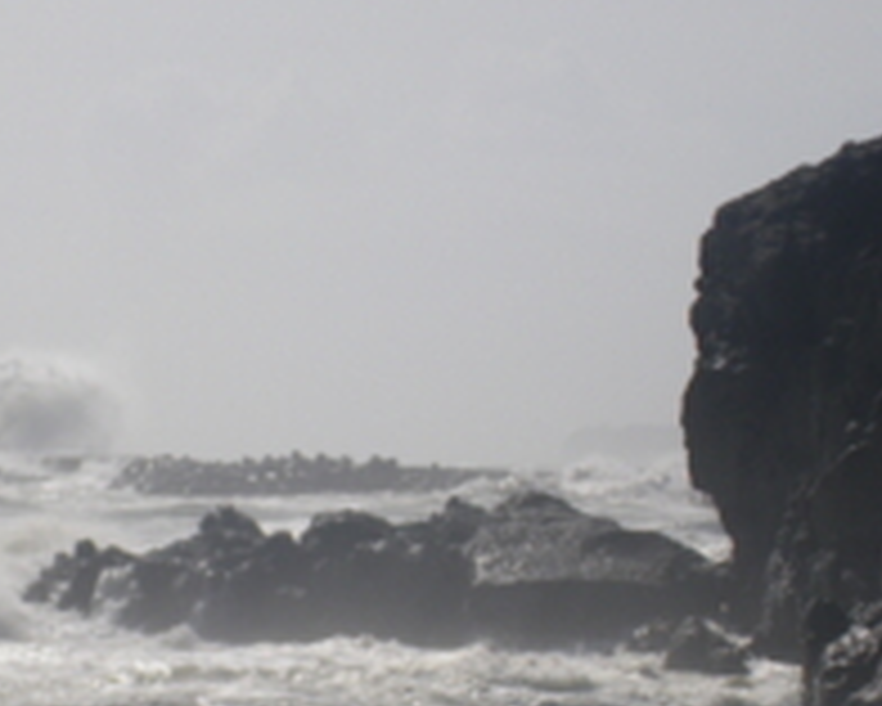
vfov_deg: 6.8
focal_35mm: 229
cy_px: 504
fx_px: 5981
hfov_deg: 8.4
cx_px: 306
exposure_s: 1/640
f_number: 6.3
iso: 50
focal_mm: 20.6
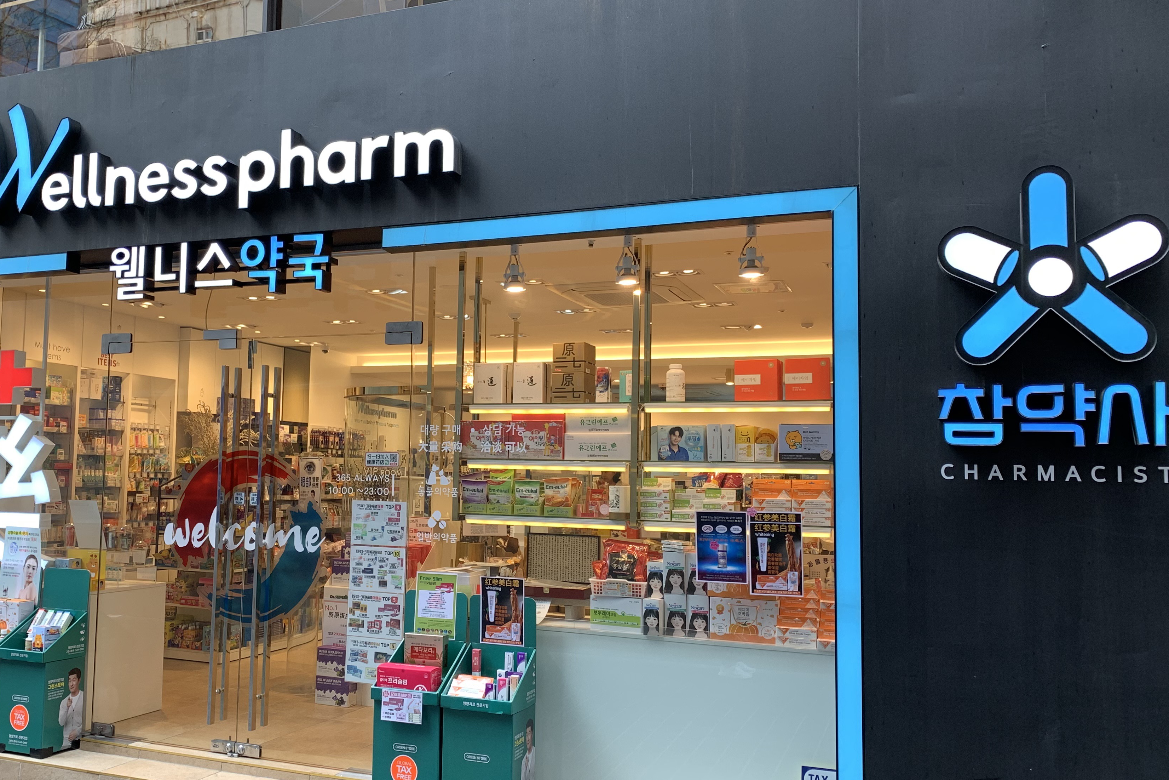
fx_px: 1072
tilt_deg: +3.9
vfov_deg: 40.0
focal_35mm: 33
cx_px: 466
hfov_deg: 56.8
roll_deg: -1.5
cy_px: 405
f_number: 1.8
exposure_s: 1/120
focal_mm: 4.25
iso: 50
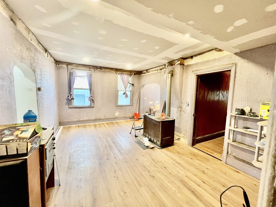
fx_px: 104
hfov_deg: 106.2
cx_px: 138
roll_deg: -2.0
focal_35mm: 13
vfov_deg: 89.9
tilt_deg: -5.2
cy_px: 104
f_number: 1.8
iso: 250
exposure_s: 1/60
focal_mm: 1.57
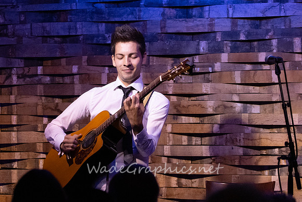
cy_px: 56
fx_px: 2142
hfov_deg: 8.1
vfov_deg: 5.4
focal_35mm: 255
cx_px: 135
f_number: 6.3
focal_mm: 175
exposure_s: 1/200
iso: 6400
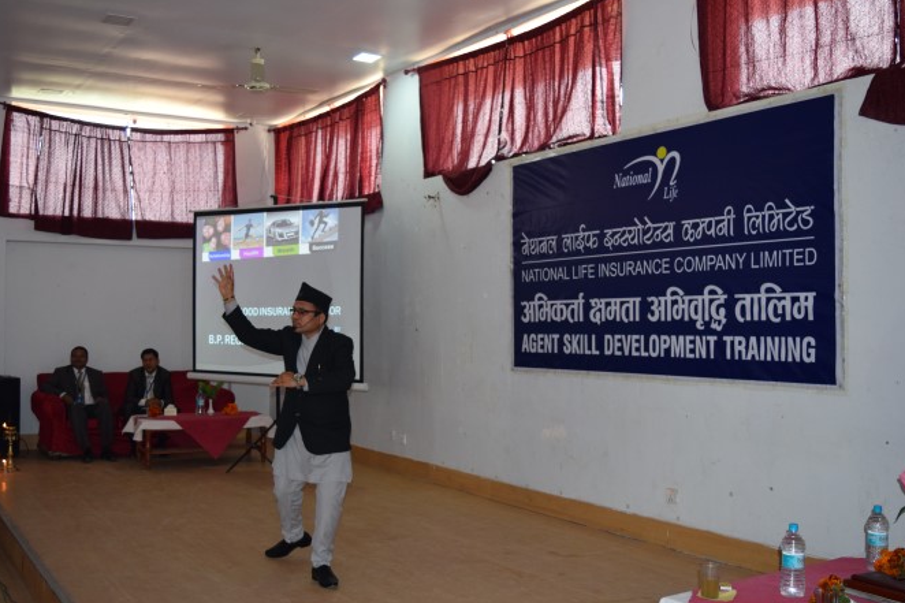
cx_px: 422
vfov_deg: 35.4
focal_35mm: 38
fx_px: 944
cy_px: 320
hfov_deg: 51.2
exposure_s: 1/80
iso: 800
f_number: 4.5
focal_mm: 23
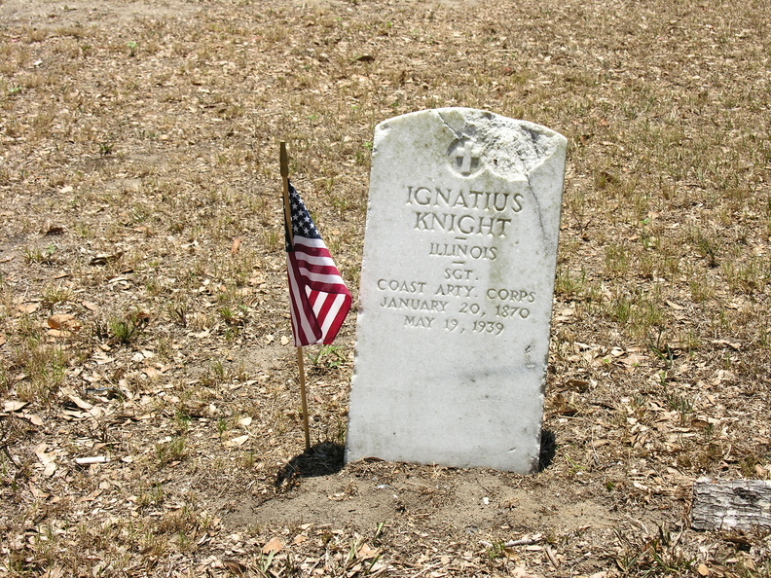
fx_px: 1581
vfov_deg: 20.7
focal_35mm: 71
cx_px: 386
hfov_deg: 27.4
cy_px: 289
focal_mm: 18
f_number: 5.2
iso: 50
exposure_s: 1/270
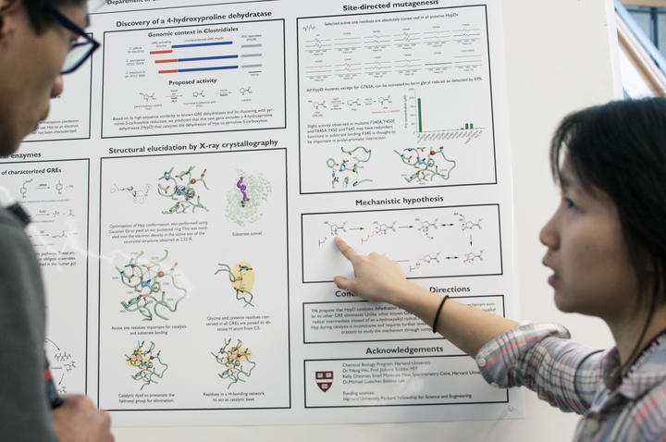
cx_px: 333
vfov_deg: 25.7
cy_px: 221
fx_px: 970
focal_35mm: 52
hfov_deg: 37.9
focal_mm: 35
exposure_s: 1/180
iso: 400
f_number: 4
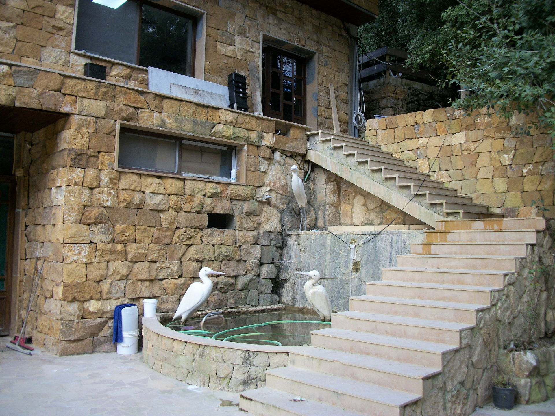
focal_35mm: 32
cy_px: 208
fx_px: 513
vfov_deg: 44.2
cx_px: 278
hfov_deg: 56.8
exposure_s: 1/160
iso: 80
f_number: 2.9
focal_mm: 5.7
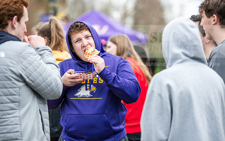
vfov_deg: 9.1
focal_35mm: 144
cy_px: 72
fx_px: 883
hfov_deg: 14.5
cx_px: 113
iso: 320
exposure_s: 1/640
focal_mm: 140
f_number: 3.2
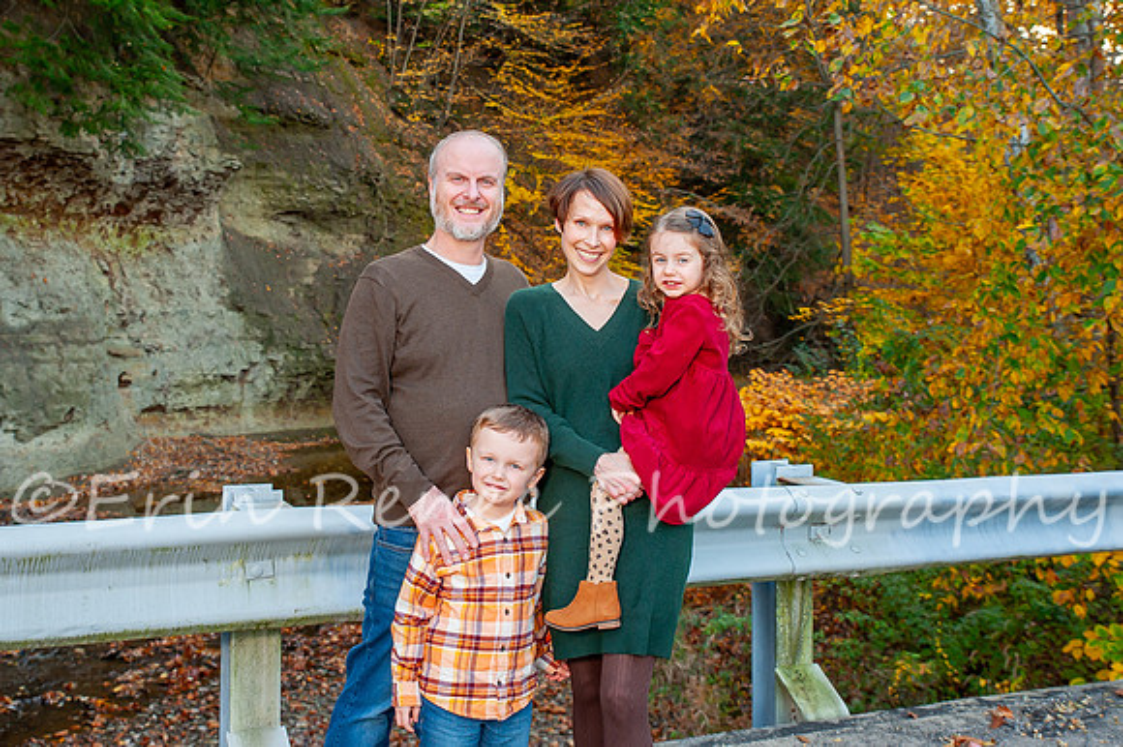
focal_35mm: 45
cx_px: 522
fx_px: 1391
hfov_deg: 43.9
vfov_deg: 29.9
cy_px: 271
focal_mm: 35
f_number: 5.6
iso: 500
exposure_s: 1/160
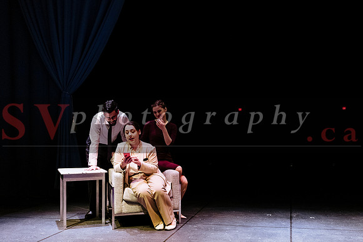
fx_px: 429
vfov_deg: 31.5
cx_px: 207
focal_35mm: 43
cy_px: 141
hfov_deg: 45.7
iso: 1600
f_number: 2.8
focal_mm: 35
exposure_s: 1/50
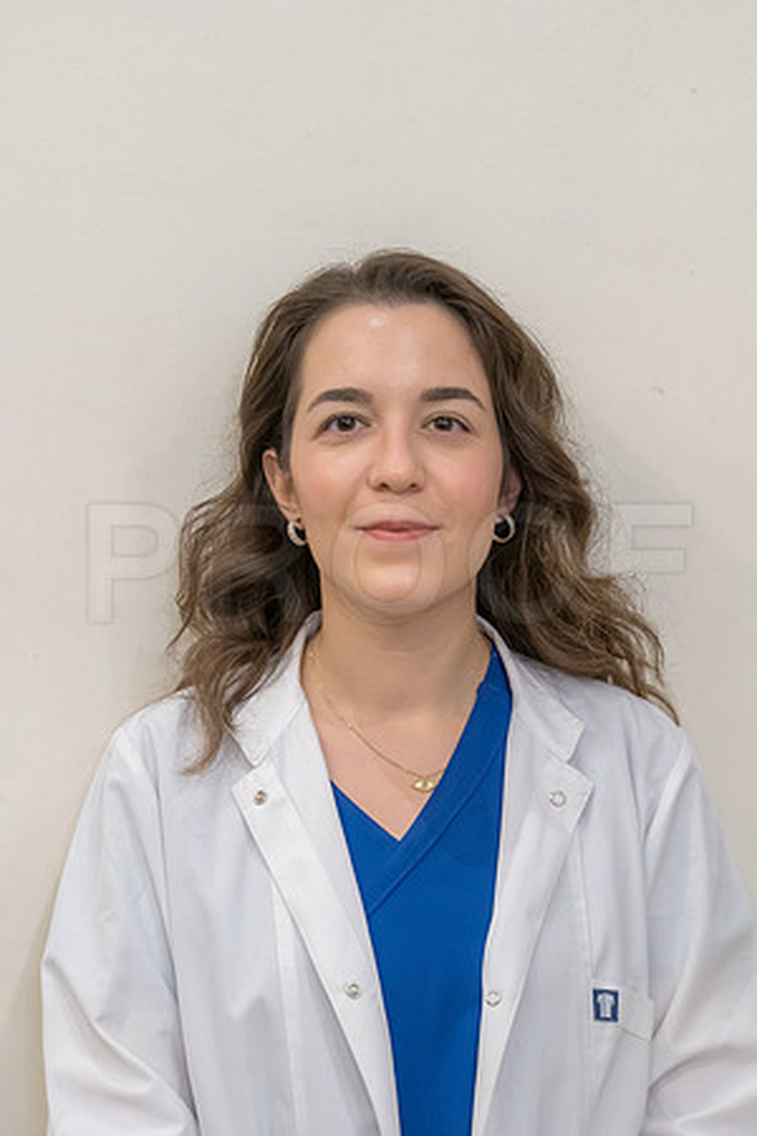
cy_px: 568
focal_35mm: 180
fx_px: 5677
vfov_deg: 11.4
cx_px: 378
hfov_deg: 7.6
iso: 5000
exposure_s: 1/80
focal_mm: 180
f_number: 4
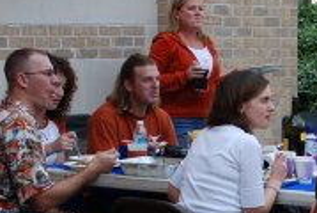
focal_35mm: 174
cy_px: 194
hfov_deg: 11.7
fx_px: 1535
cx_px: 310
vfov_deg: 7.9
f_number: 5.6
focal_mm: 26
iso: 100
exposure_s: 1/125
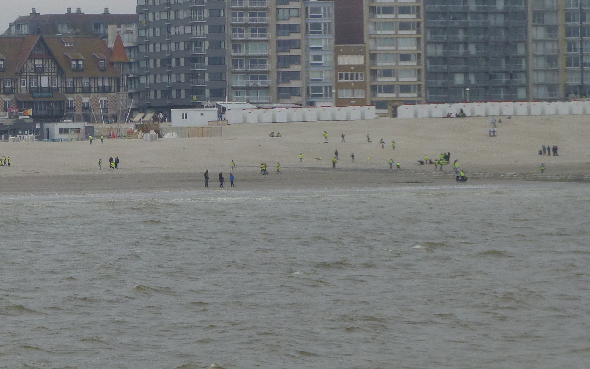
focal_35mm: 238
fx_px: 3827
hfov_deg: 8.8
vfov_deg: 5.5
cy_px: 78
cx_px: 100
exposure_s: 1/400
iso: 100
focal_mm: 23.1
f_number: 5.4
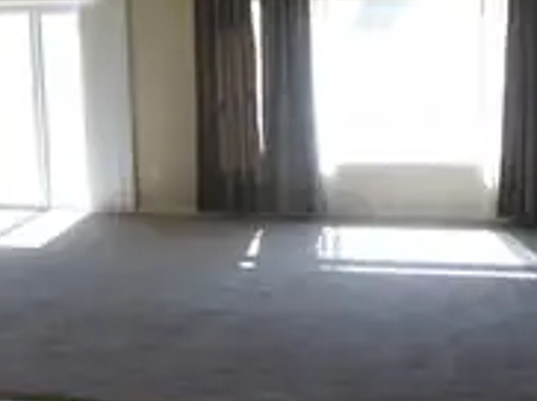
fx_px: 852
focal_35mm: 55
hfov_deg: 34.9
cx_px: 319
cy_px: 218
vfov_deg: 26.5
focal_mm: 4.5
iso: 125
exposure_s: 1/40
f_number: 3.2
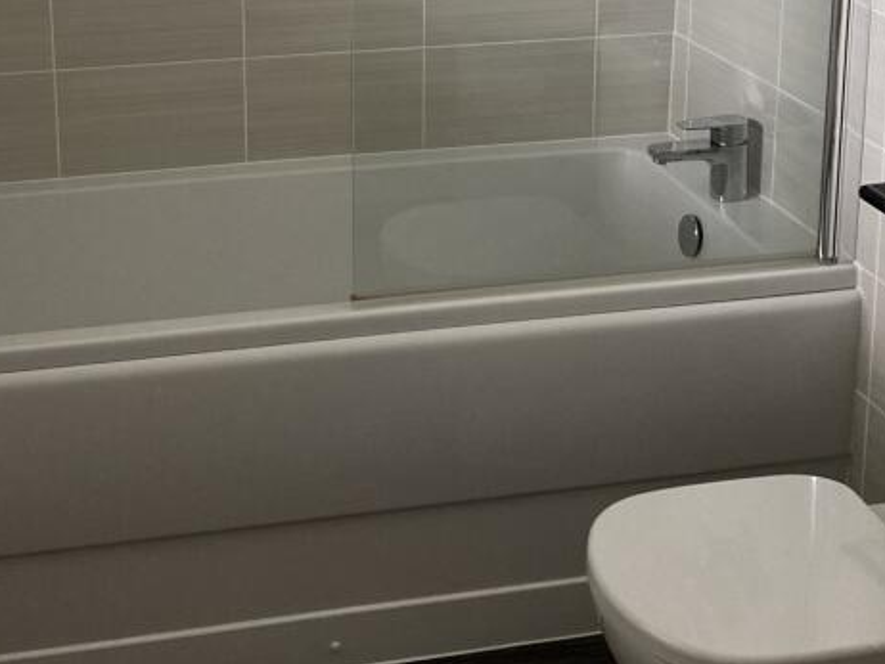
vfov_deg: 22.9
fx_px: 1586
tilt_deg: -13.0
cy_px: 25
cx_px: 375
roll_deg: +1.4
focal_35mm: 62
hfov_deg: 31.1
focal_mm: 3.99
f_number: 1.8
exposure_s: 1/34
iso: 400
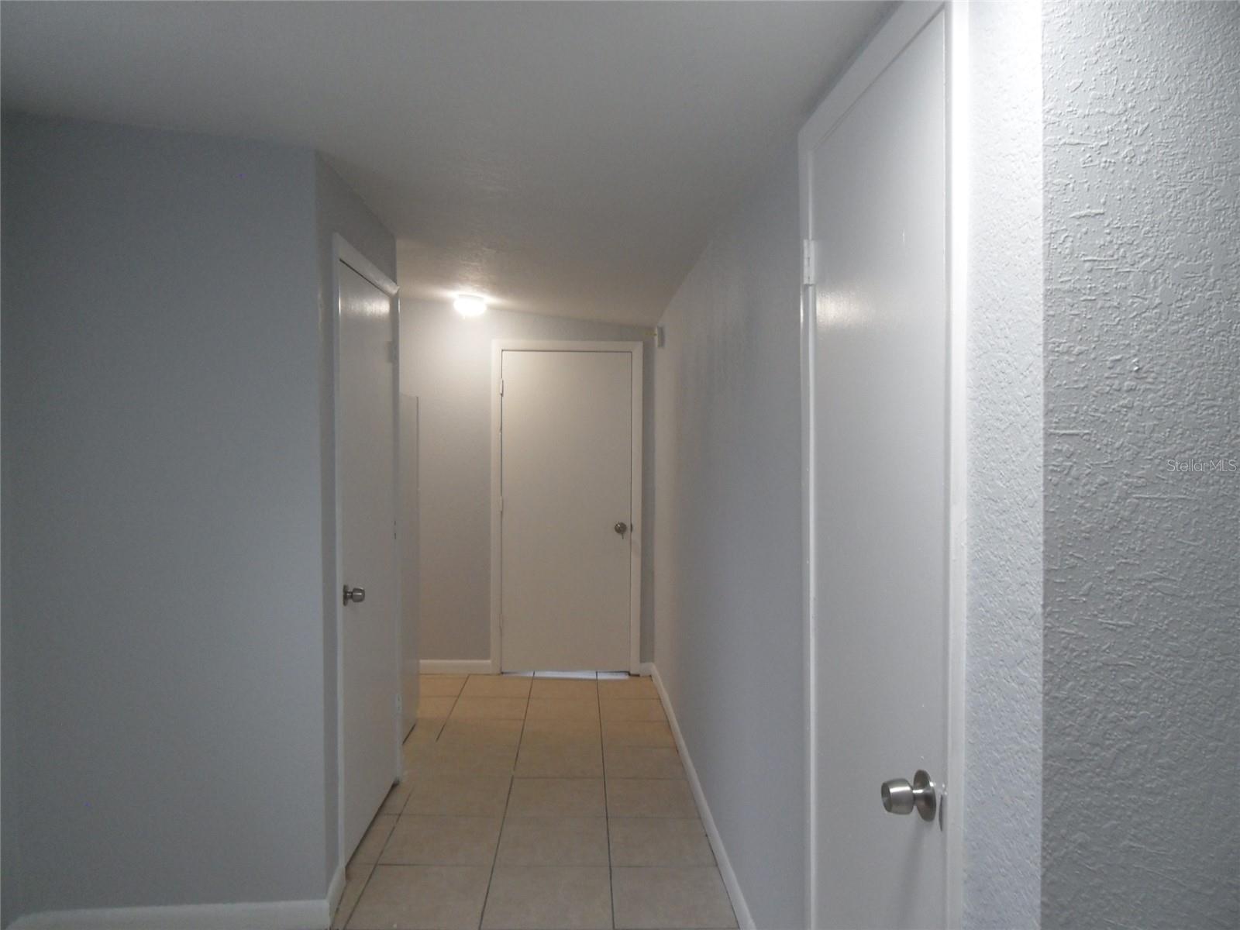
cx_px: 620
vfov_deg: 56.8
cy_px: 465
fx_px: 860
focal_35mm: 24
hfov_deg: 71.6
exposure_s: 1/45
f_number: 2.8
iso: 160
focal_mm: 4.3
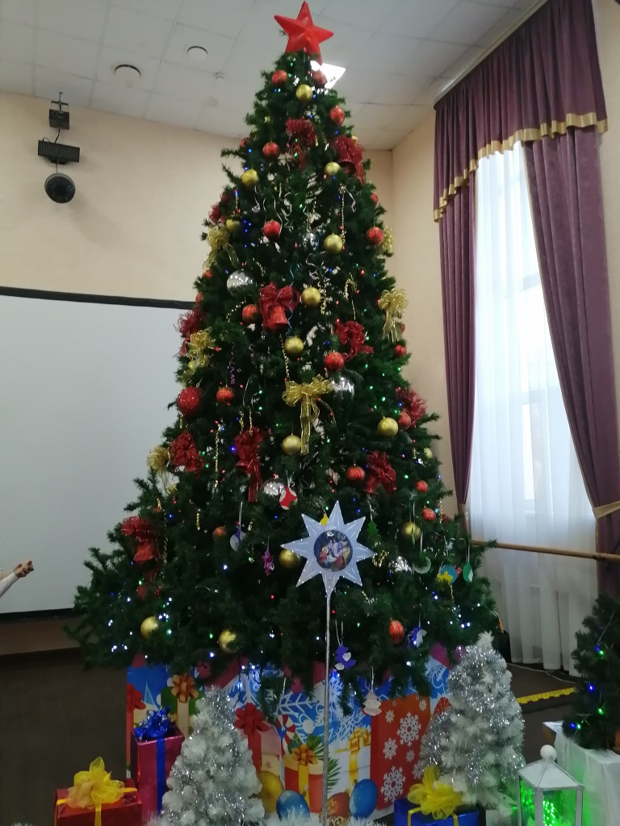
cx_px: 310
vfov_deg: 67.3
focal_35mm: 26
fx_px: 621
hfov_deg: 53.1
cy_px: 413
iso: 125
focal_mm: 3.62
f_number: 1.8
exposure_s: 1/60
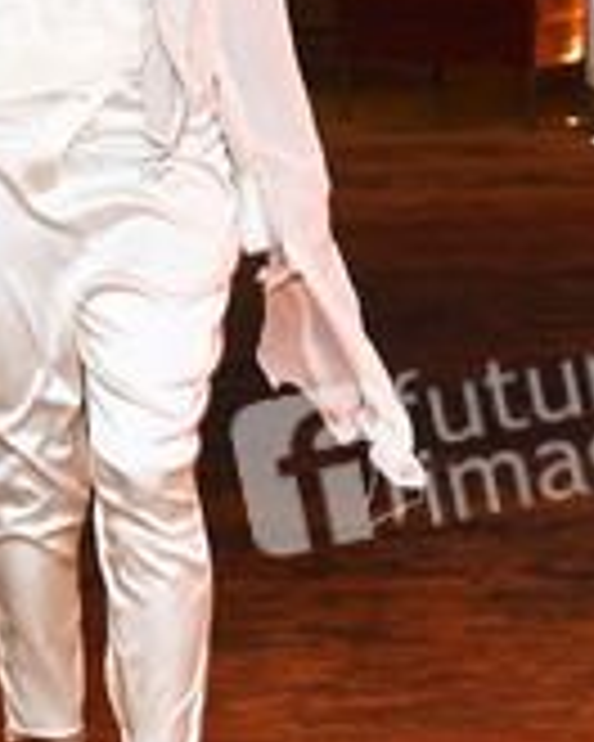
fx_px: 3098
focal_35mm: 141
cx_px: 54
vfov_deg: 13.6
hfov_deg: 10.9
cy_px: 225
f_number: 6.3
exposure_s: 1/60
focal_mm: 62
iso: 5000
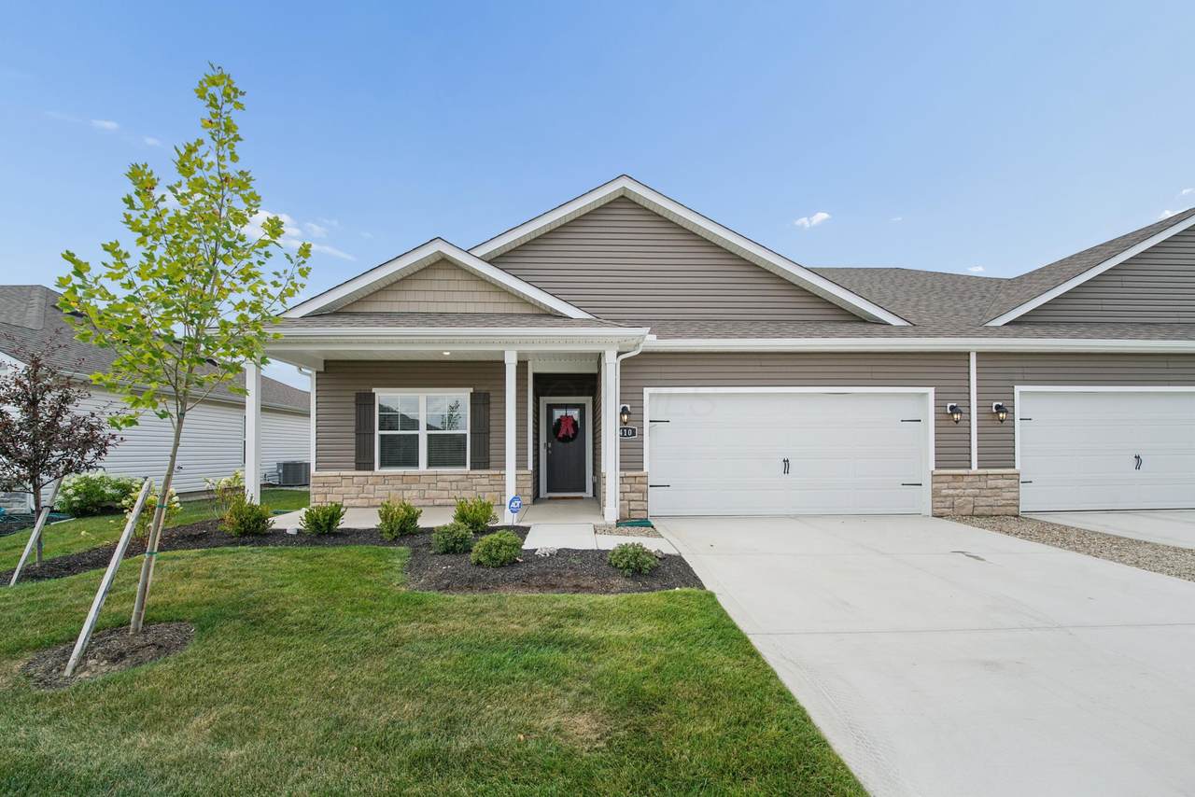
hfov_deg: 104.2
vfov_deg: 81.2
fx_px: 465
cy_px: 398
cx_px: 598
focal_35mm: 14
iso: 640
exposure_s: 1/1000
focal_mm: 14
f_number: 7.1
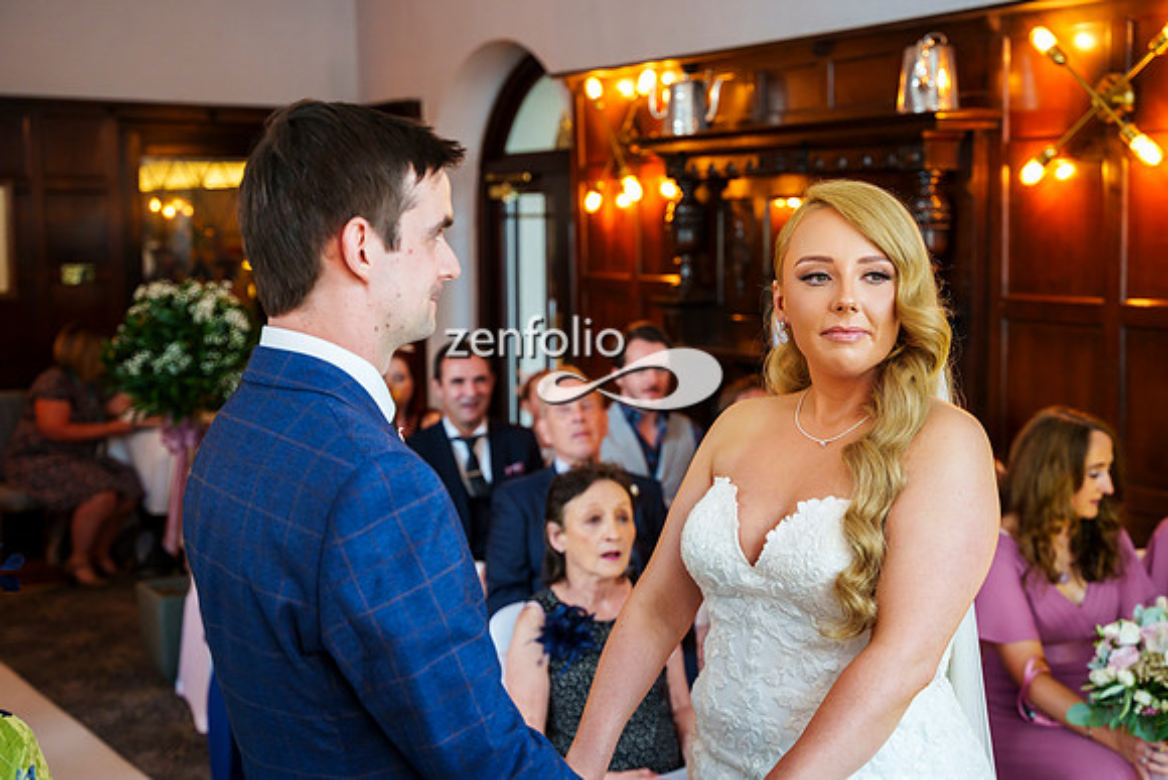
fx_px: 1667
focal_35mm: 51
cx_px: 599
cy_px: 381
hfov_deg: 38.6
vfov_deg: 26.3
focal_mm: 50
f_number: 3.5
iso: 1600
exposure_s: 1/100
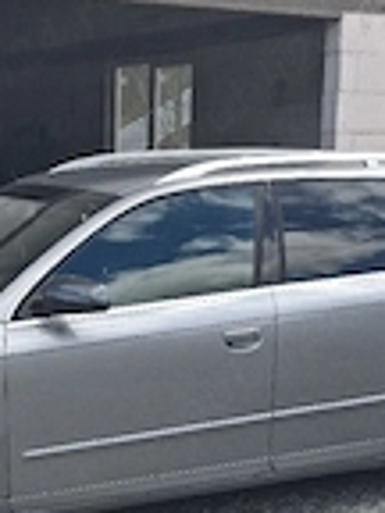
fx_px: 1112
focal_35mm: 75
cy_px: 388
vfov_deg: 25.7
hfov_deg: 19.5
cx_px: 82
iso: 20
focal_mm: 4
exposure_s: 1/133
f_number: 1.8
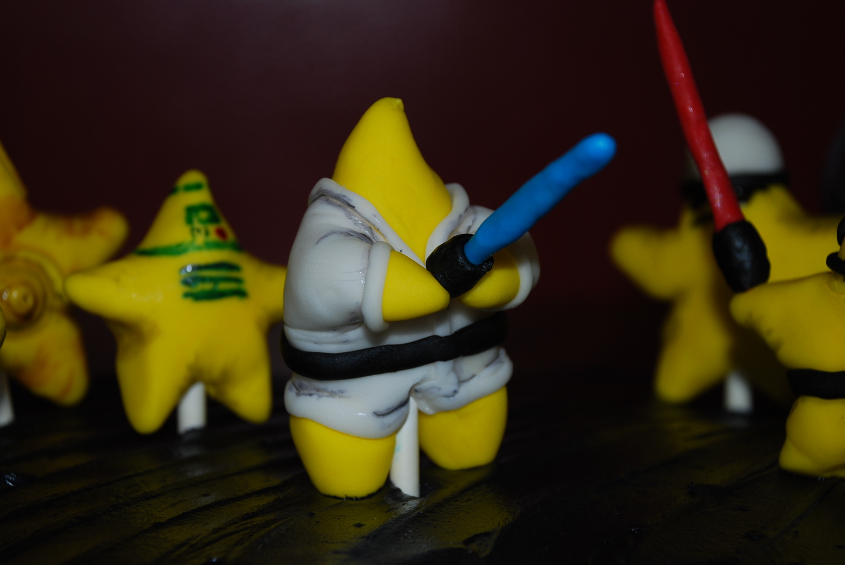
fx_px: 2186
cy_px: 282
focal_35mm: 93
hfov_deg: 21.9
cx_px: 422
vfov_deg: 14.7
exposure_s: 1/125
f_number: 5.3
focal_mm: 62
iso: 100
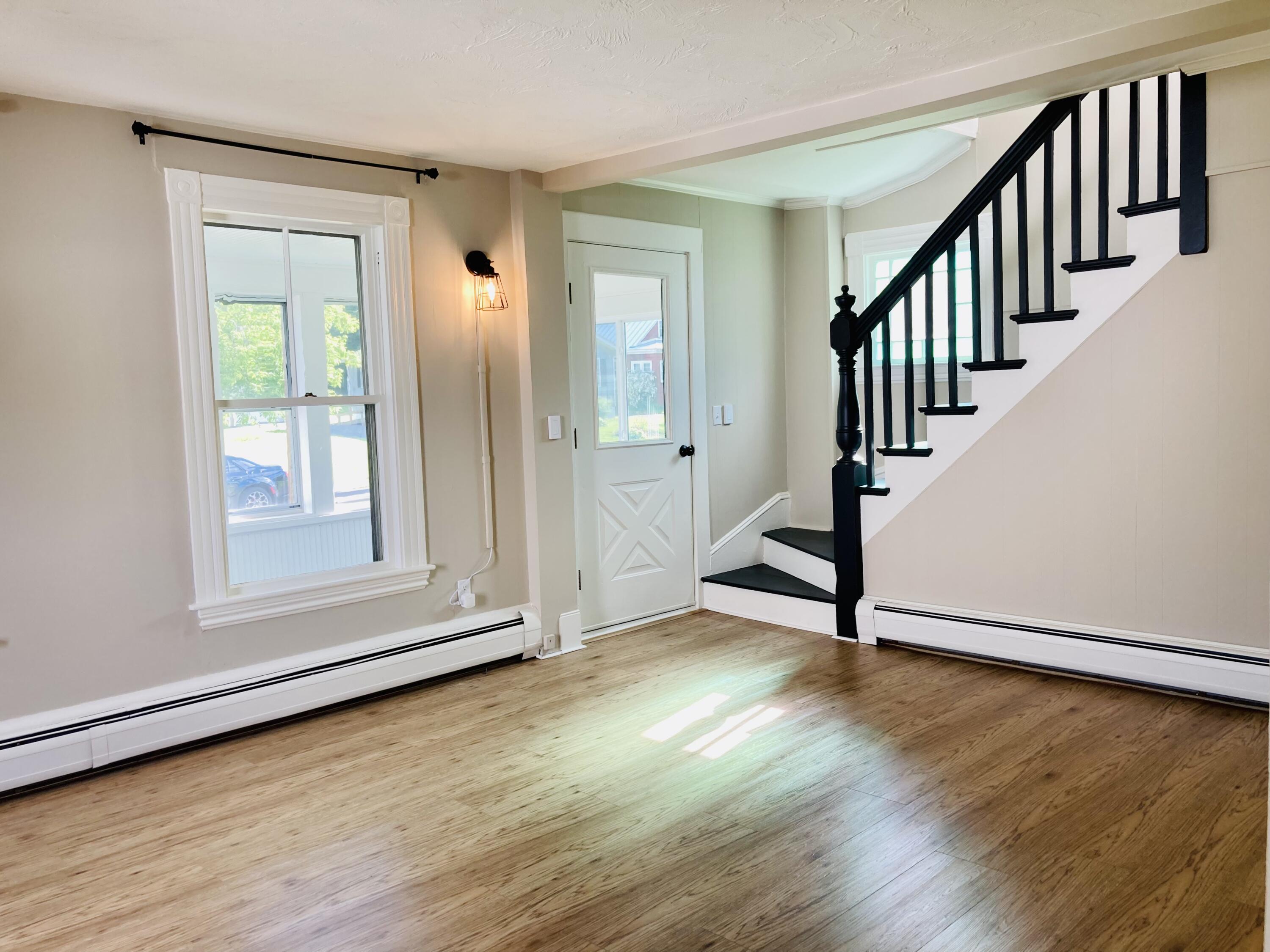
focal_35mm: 28
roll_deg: +0.7
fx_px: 1027
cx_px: 635
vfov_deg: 49.7
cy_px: 476
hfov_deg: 63.4
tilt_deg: -4.8
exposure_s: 1/120
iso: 40
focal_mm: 3.99
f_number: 1.8
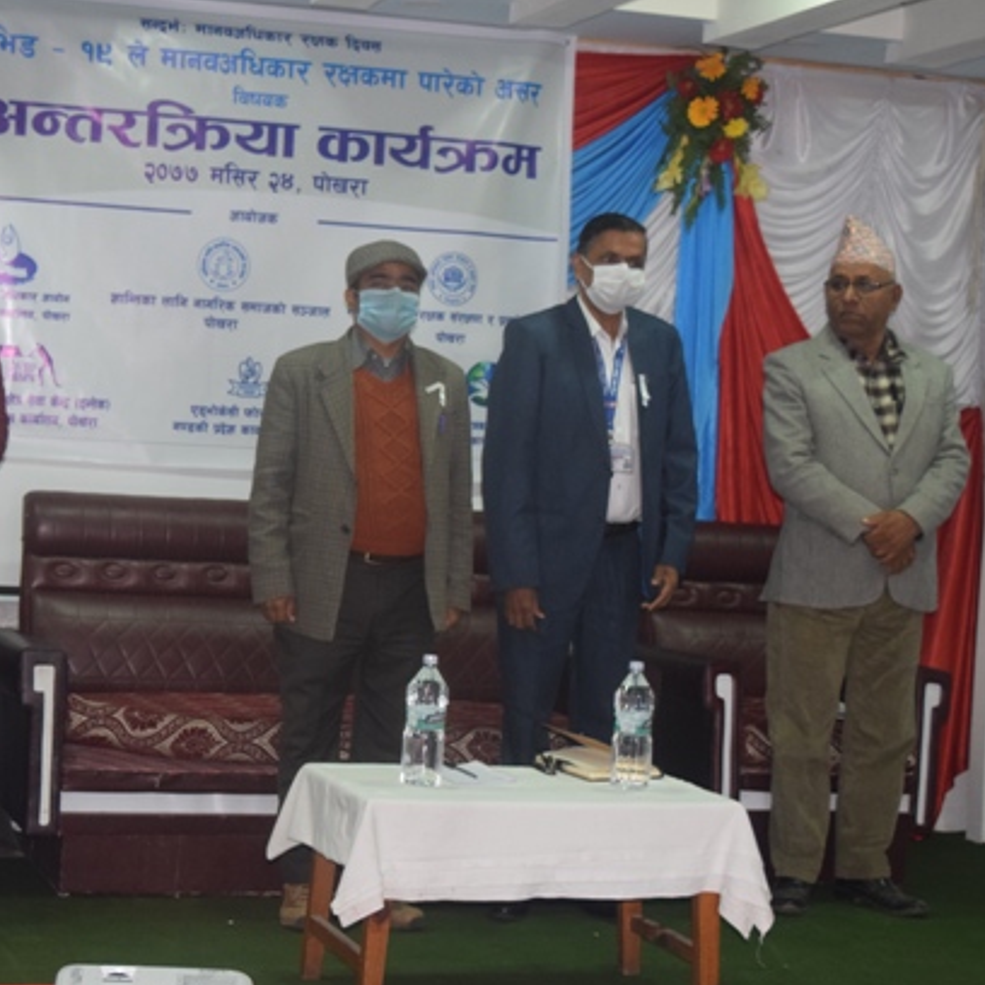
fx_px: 2189
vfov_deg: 25.4
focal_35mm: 68
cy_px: 491
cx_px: 324
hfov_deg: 25.2
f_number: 4.5
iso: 1400
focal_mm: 34
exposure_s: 1/60
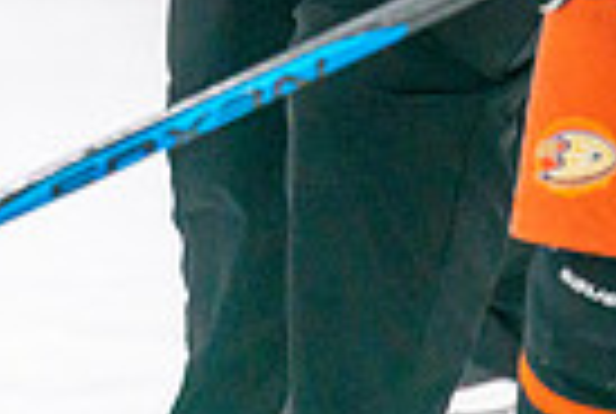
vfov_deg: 1.6
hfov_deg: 2.4
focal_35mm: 845
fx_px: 14490
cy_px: -439
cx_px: 638
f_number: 2.8
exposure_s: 1/1250
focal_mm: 200
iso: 3200
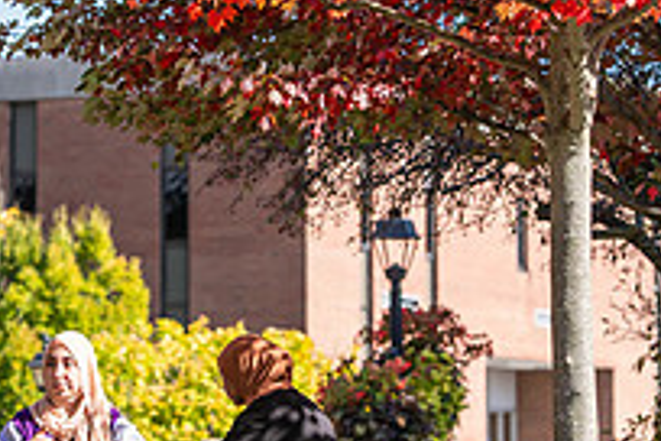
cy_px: 209
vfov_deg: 4.9
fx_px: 5104
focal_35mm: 278
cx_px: 78
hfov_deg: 7.4
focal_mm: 98
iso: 160
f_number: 4
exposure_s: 1/500
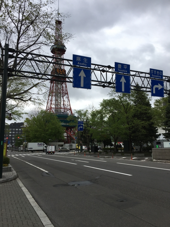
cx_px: 85
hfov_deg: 48.2
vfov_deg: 61.7
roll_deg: -1.6
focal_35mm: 29
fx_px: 190
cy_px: 114
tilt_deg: +7.2
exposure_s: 1/1637
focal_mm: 4.15
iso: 25
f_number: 2.2
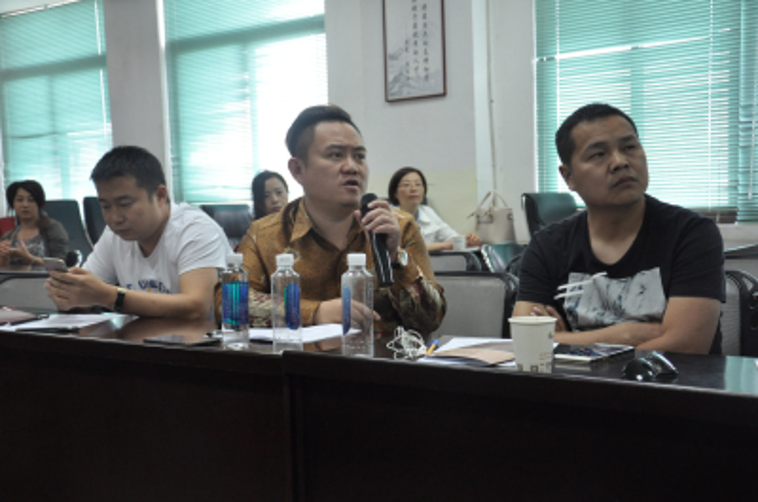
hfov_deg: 41.2
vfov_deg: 28.0
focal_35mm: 48
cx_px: 379
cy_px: 251
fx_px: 1009
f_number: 4.2
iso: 800
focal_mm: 32
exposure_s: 1/40
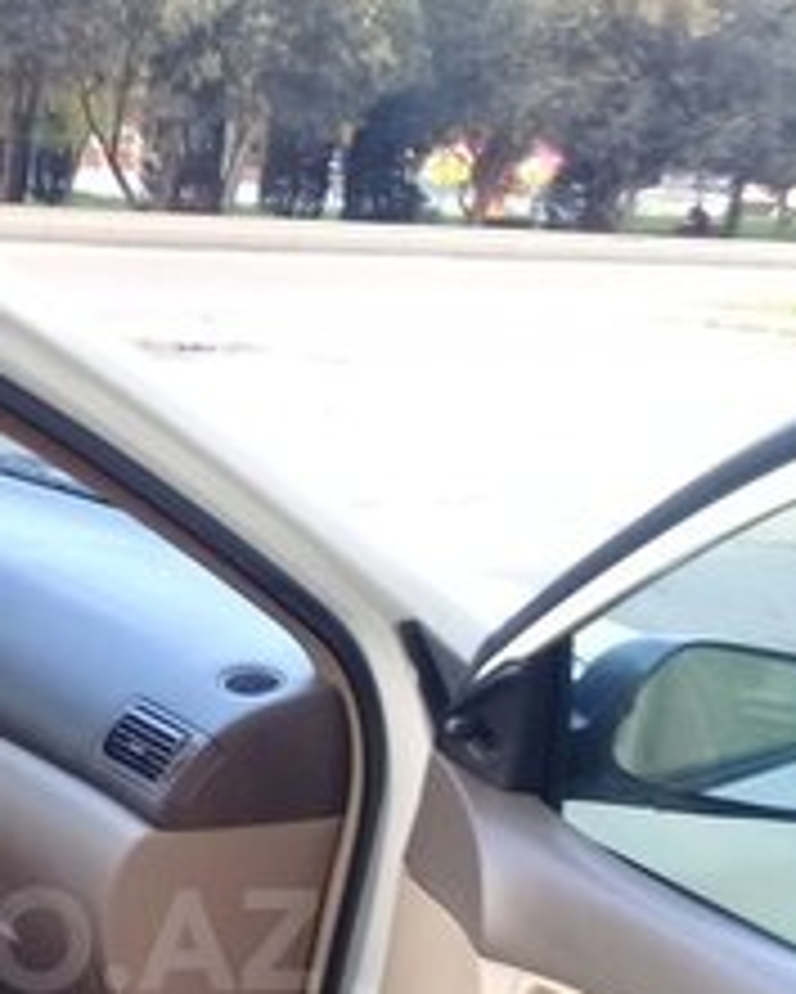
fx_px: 2001
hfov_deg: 21.6
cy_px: 940
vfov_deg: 26.7
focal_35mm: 68
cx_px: -27
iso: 64
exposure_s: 1/50
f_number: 2.2
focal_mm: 3.3
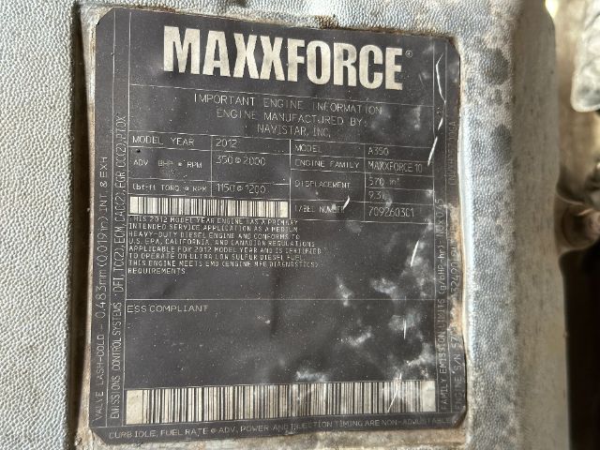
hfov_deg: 39.7
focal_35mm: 48
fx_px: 832
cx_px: 300
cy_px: 225
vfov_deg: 30.3
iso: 250
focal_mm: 6.86
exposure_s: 1/41
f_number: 1.78
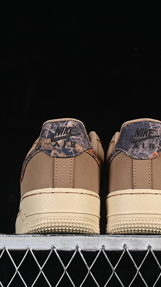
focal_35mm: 119
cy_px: 145
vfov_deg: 18.0
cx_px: 103
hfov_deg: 10.2
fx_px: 903
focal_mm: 50
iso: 160
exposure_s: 1/80
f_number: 7.1
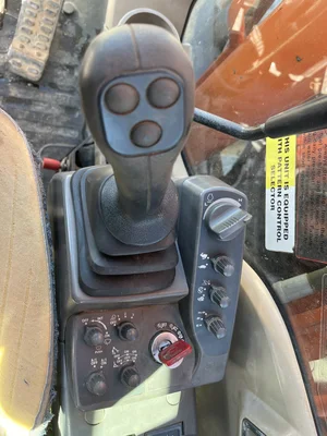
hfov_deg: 53.1
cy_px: 218
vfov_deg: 67.3
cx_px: 164
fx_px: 327
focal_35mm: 26
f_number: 1.6
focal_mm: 5.1
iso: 64
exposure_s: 1/121
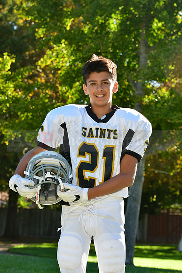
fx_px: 887
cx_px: 91
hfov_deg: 11.7
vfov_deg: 17.5
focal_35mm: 117
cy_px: 136
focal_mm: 78
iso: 400
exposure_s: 1/400
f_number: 6.3
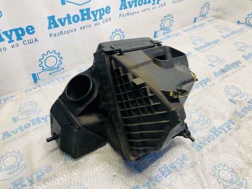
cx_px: 126
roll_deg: +2.2
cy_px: 94
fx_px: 204
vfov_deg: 49.7
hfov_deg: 63.4
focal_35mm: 28
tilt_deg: -40.9
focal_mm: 4
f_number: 1.8
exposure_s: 1/33
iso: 25
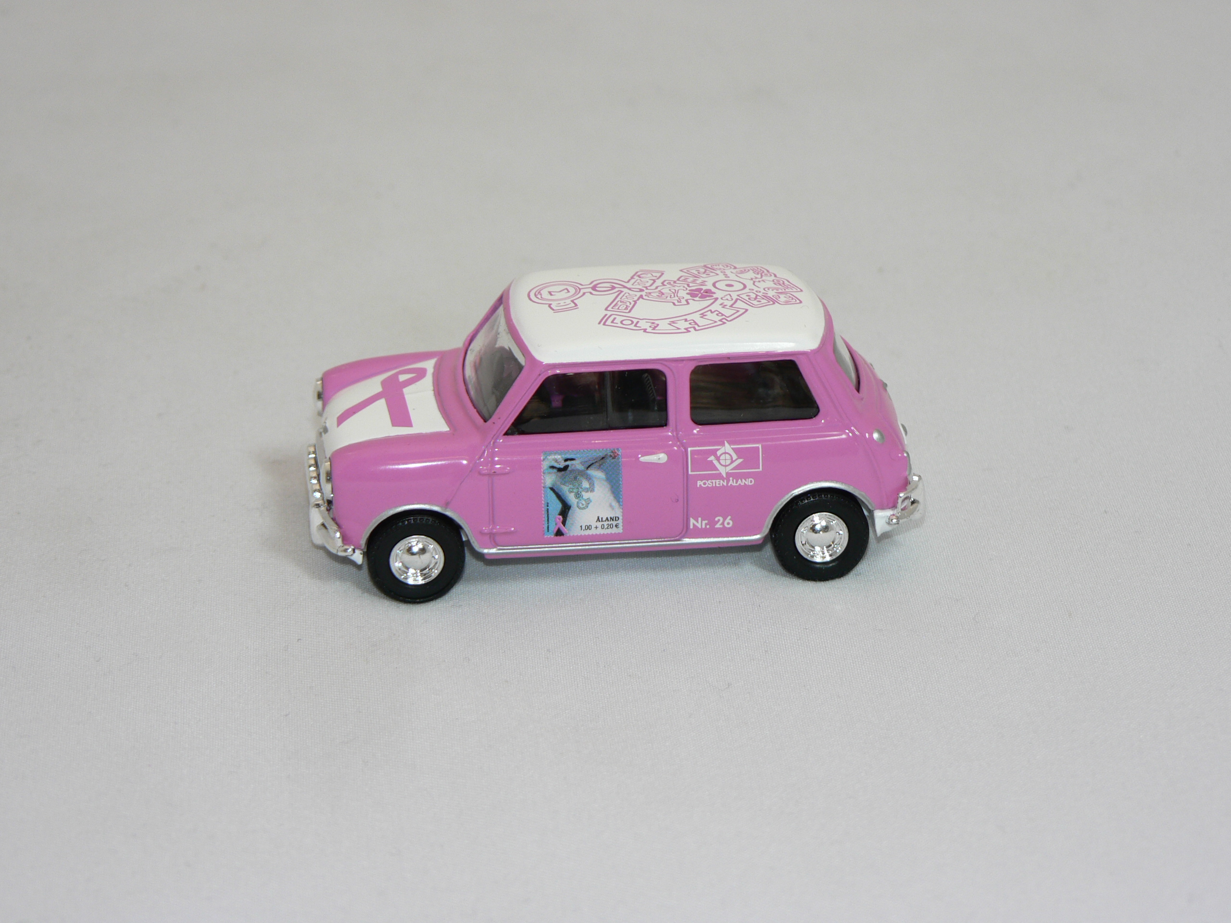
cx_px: 616
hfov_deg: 16.6
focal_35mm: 119
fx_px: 4232
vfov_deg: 12.5
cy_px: 462
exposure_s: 1/60
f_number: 3.2
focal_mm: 19.9
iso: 80
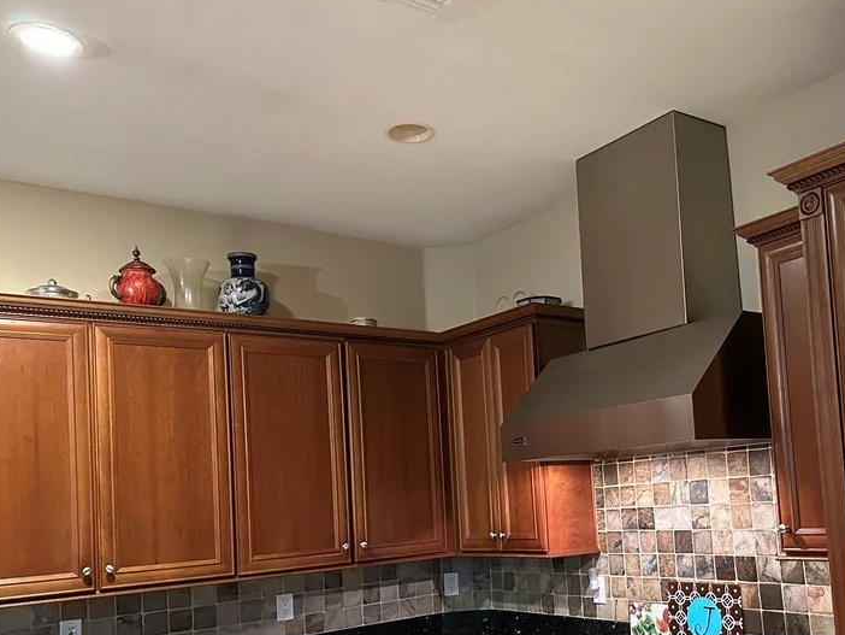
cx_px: 550
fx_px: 855
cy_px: 433
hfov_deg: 51.8
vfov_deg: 40.1
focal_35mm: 35
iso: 800
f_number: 1.78
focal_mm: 6.86
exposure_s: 1/30
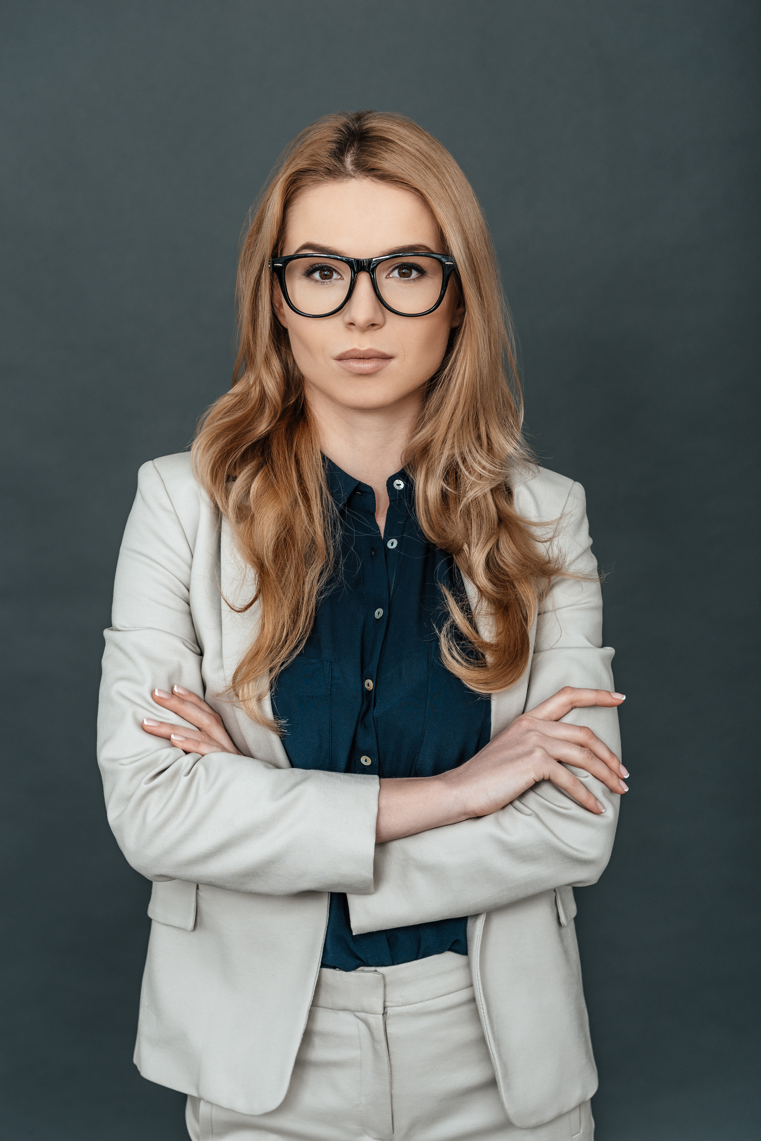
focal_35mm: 70
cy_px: 570
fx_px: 2218
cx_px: 380
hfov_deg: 19.5
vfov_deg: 28.8
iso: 200
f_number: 5.6
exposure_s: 1/80
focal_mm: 70
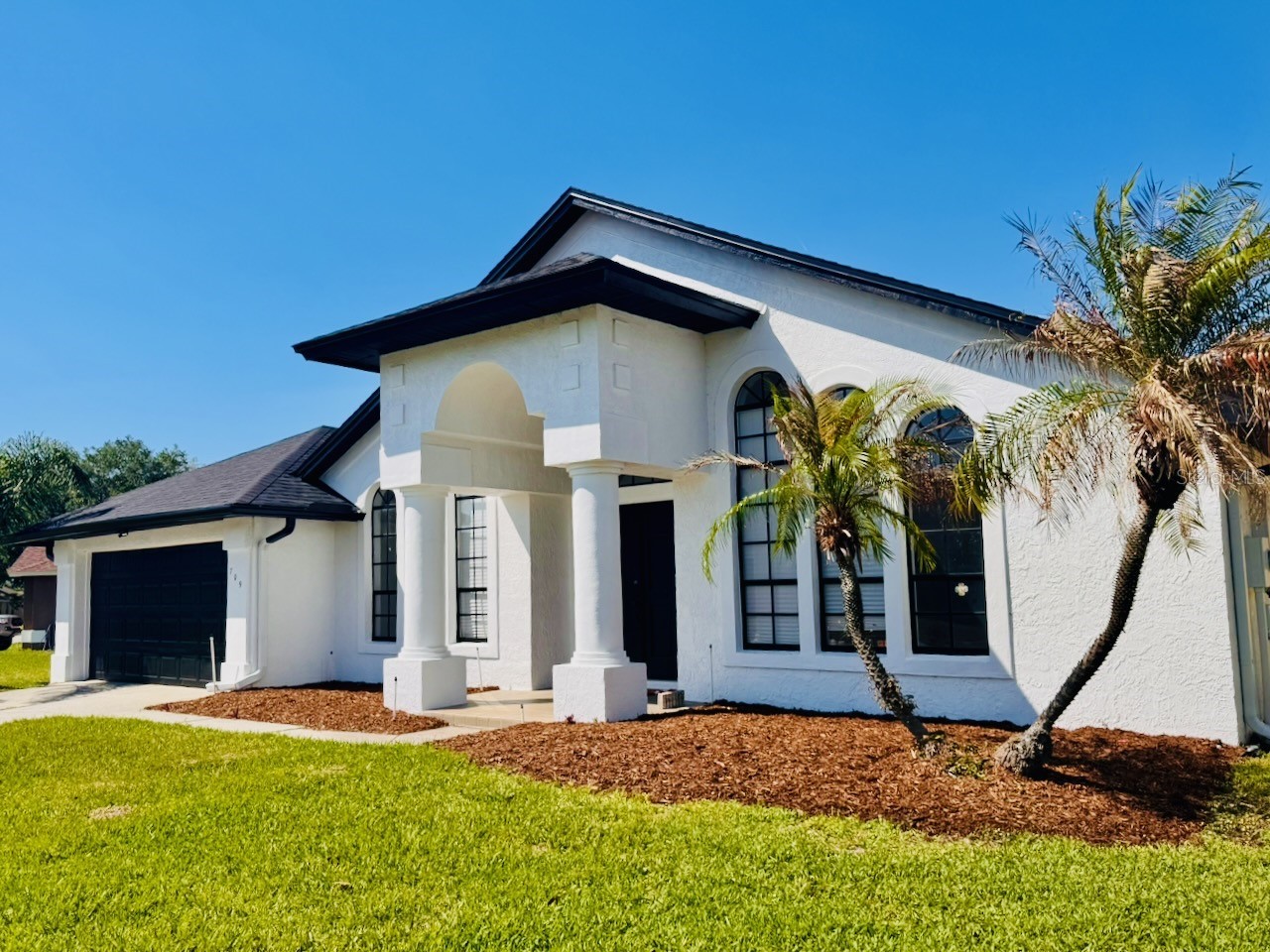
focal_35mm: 24
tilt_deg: +5.3
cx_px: 635
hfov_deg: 71.6
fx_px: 881
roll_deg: -1.5
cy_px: 476
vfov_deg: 56.8
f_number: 1.78
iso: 80
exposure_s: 1/6410
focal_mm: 6.76
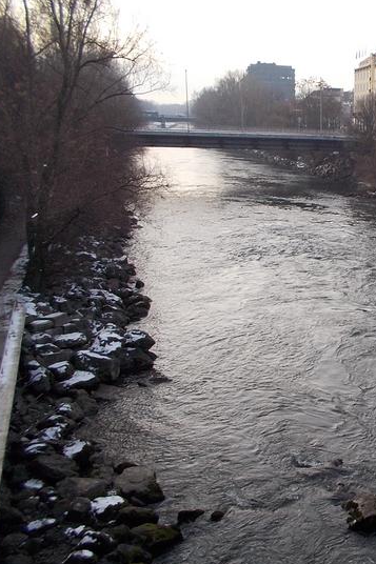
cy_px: 288
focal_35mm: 45
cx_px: 408
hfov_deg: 27.5
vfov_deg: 43.6
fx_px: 705
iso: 125
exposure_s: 1/250
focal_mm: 4.1
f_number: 3.3
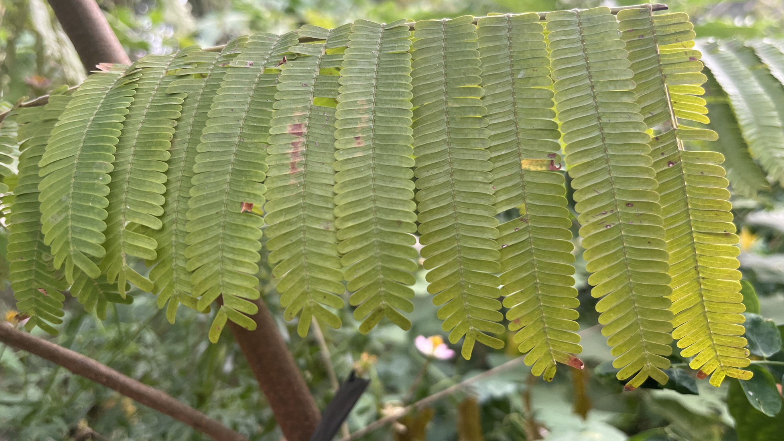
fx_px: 603
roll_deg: -3.8
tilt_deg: -5.8
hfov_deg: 66.1
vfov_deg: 40.2
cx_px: 391
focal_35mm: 29
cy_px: 205
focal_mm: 5.1
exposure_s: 1/122
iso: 80
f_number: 1.6
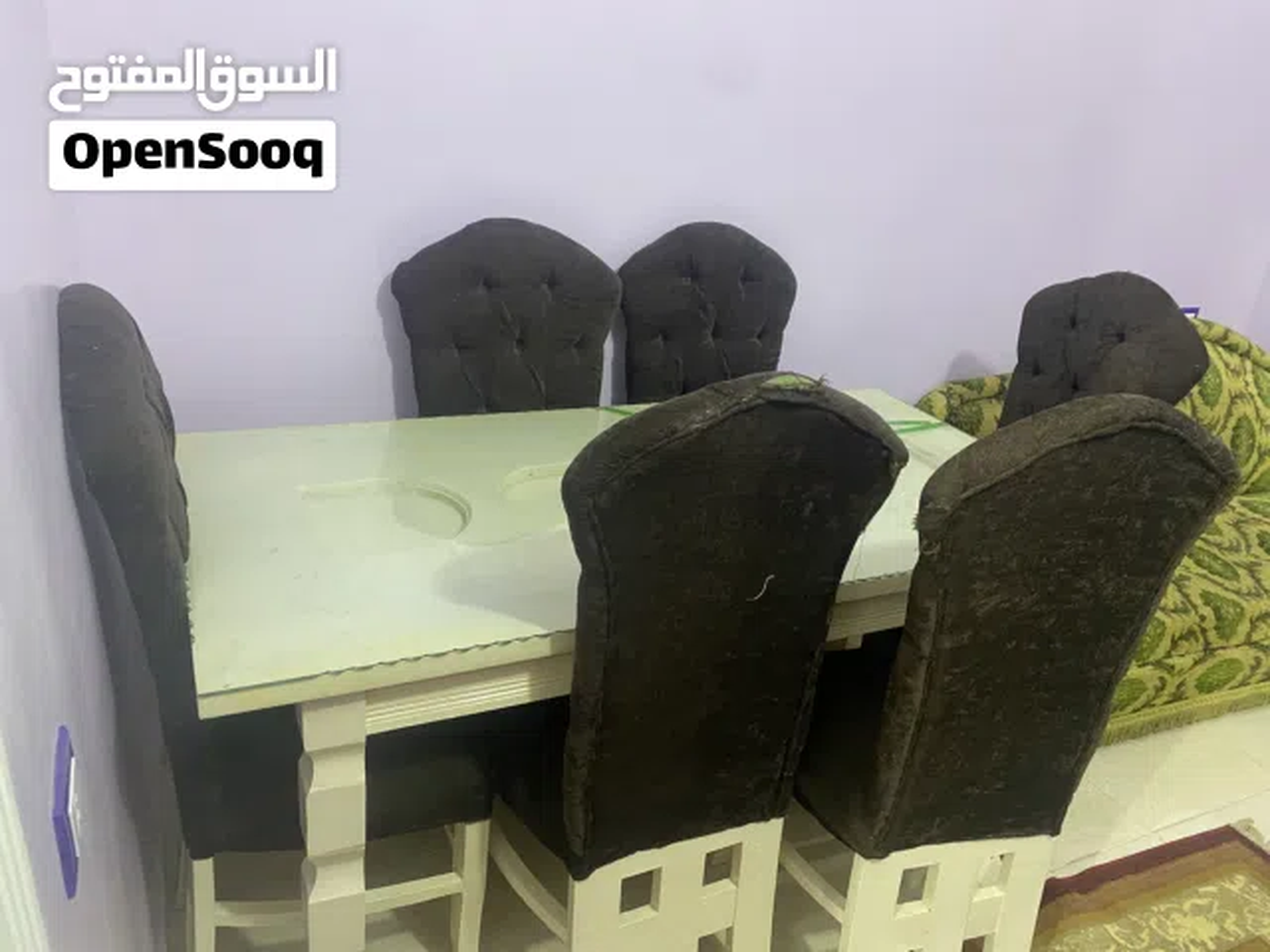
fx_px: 954
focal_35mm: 26
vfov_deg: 53.1
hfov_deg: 67.3
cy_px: 476
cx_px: 635
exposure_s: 1/33
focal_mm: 4.25
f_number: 1.8
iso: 400
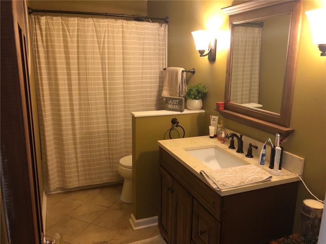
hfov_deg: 63.4
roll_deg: -0.4
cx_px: 163
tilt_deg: -11.8
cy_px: 122
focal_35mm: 28
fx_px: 264
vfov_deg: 49.7
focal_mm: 3.99
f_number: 1.8
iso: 80
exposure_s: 1/15
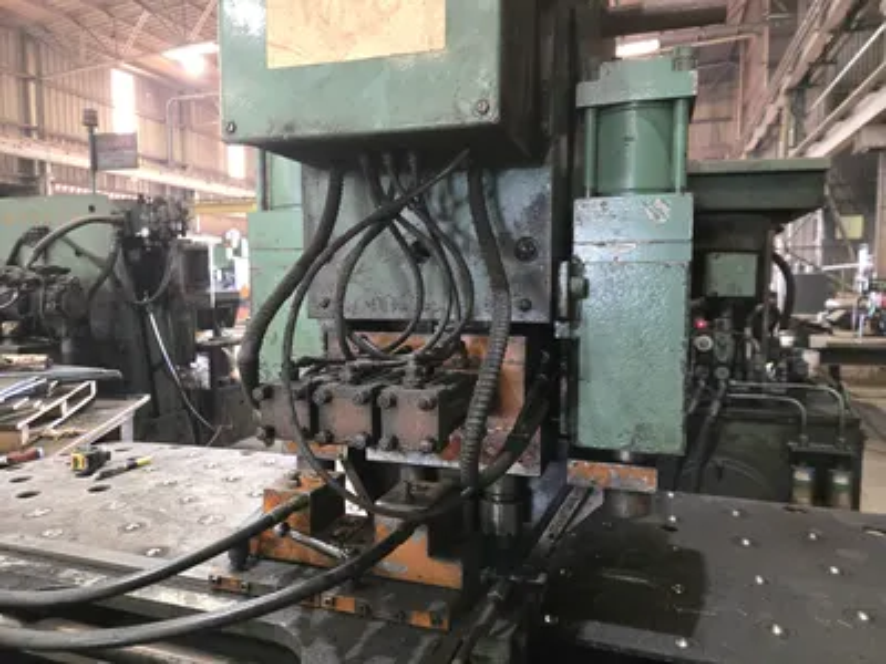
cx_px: 443
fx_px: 589
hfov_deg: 73.9
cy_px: 332
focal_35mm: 23
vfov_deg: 58.9
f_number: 1.8
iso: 1250
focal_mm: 5.4
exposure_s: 1/60
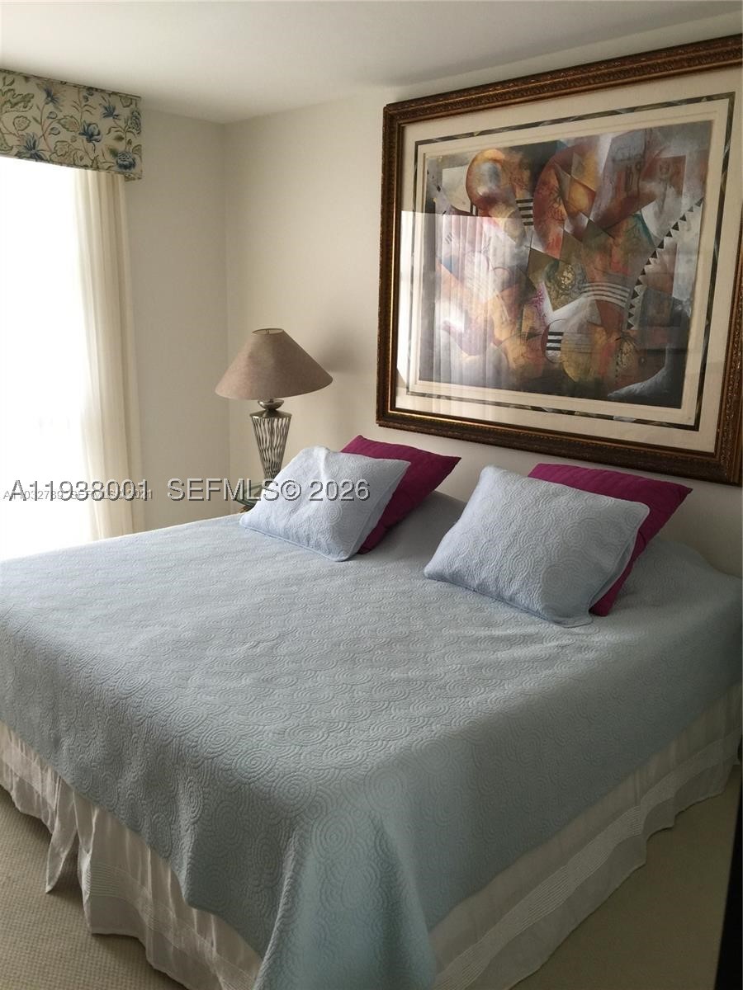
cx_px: 372
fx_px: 830
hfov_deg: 48.2
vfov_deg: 61.7
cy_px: 495
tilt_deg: -11.1
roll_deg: -1.4
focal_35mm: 29
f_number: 2.2
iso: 32
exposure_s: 1/15
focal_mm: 4.15
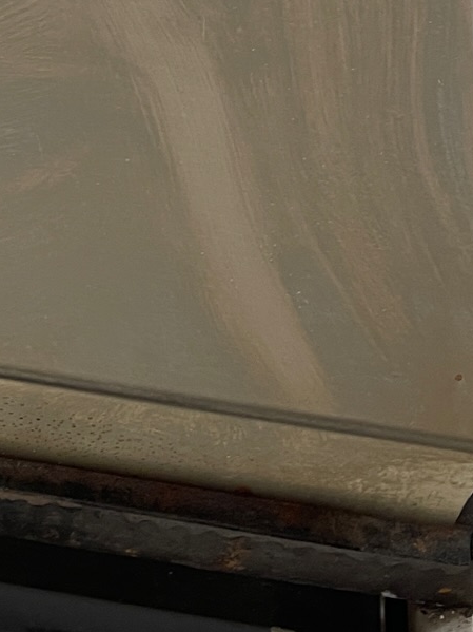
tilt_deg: -55.2
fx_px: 1622
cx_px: -86
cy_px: 144
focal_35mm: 89
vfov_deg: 21.8
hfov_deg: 16.0
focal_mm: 5.1
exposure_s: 1/50
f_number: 1.6
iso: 125
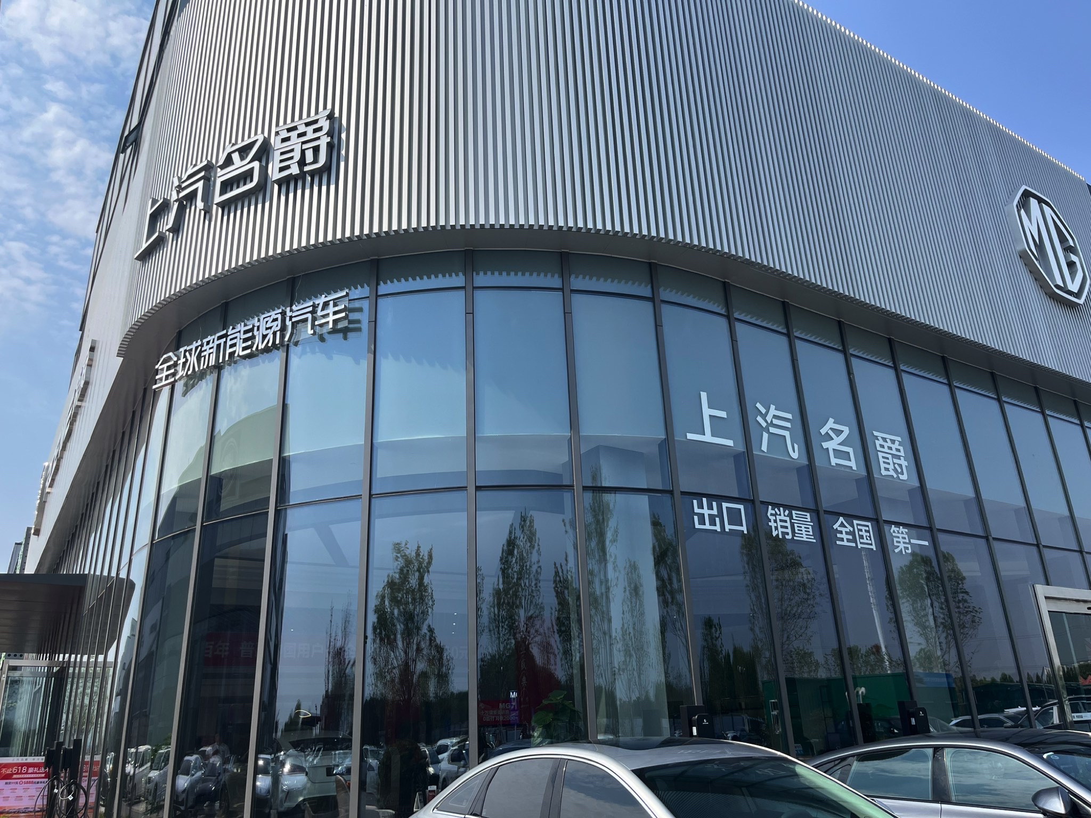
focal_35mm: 26
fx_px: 819
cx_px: 546
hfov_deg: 67.3
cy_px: 409
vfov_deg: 53.1
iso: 50
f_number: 1.6
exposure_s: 1/3745
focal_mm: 5.1
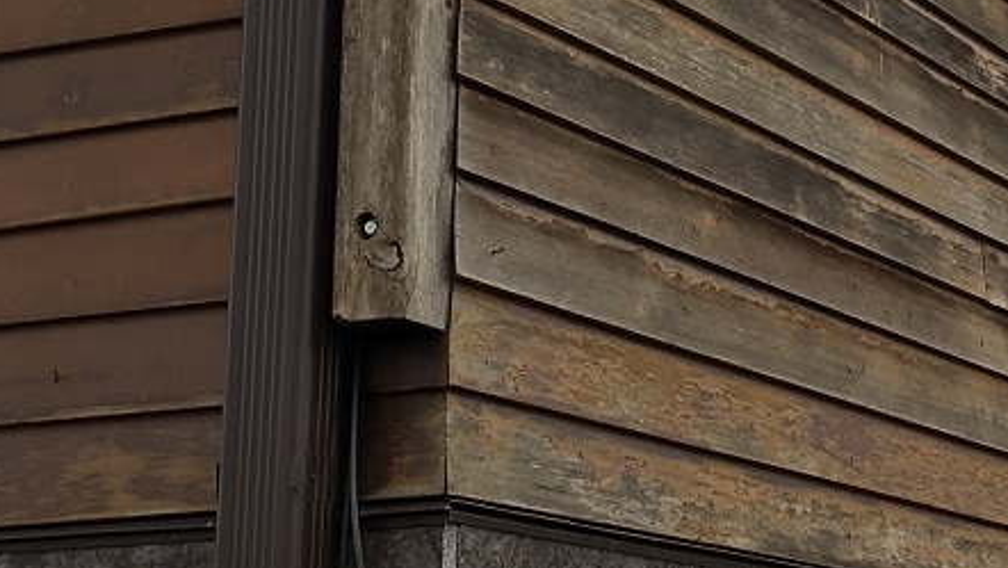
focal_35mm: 100
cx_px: 1108
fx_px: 2674
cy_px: 449
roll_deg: -0.3
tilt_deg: +8.4
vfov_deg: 12.1
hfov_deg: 20.4
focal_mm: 4.15
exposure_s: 1/336
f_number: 2.2
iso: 25
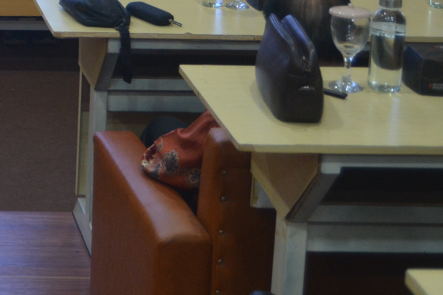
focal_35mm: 118
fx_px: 1452
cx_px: -274
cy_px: -143
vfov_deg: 11.2
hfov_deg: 15.6
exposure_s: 1/50
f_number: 3.8
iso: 800
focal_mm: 24
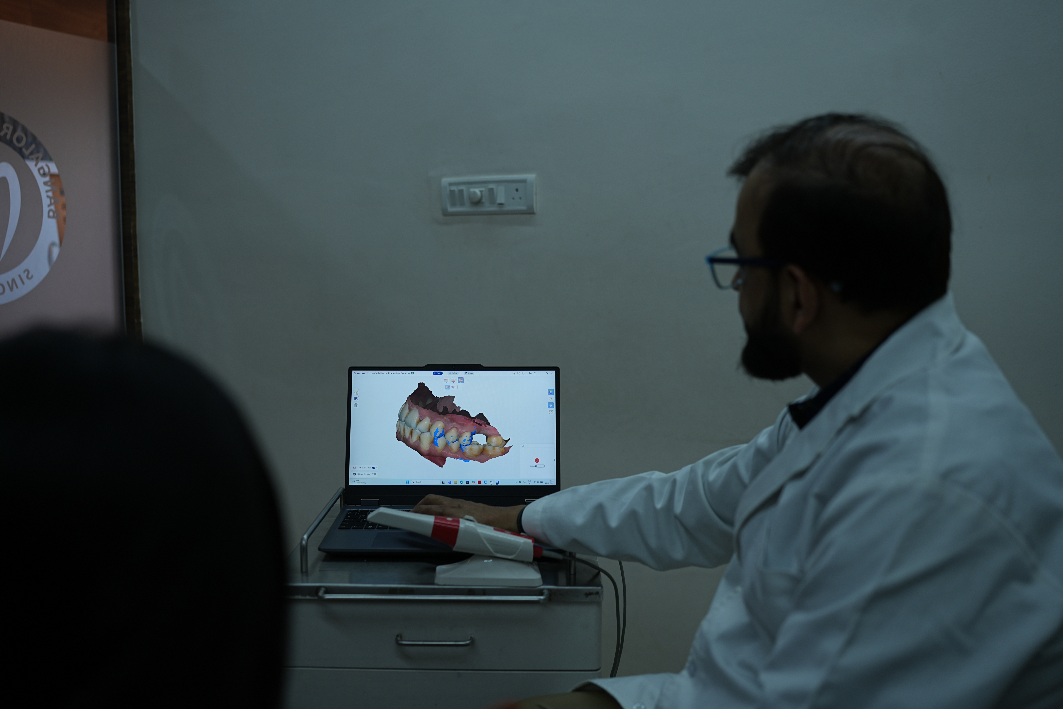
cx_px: 532
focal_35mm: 35
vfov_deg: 37.9
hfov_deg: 54.4
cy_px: 354
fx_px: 1033
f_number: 2.5
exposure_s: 1/125
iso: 100
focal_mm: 35
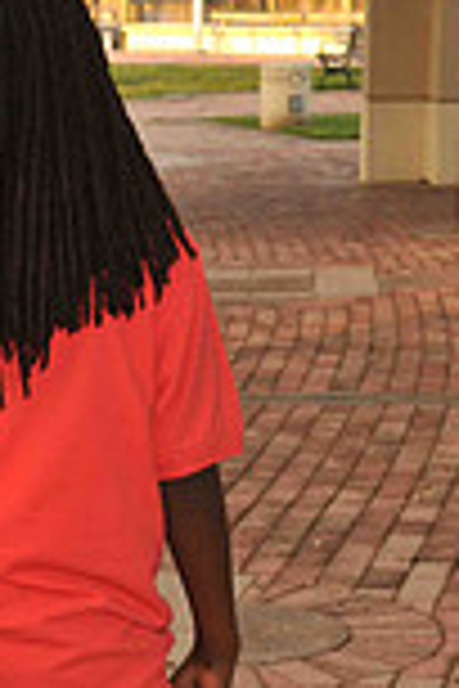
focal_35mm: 141
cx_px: 2
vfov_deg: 14.5
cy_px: 517
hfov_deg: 9.7
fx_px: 2696
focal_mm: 32
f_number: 5.6
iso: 200
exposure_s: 1/125
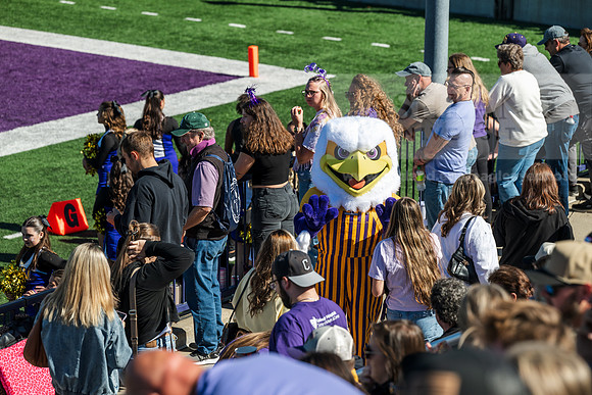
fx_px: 2303
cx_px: 296
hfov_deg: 14.7
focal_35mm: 140
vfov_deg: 9.8
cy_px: 198
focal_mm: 140
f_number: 5
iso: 160
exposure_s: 1/1000
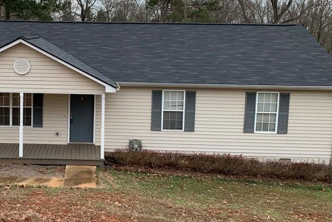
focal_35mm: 47
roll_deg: -1.6
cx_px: 73
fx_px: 434
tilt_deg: -6.1
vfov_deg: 28.6
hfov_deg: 40.4
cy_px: 84
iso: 25
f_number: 1.8
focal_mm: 4.25
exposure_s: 1/765
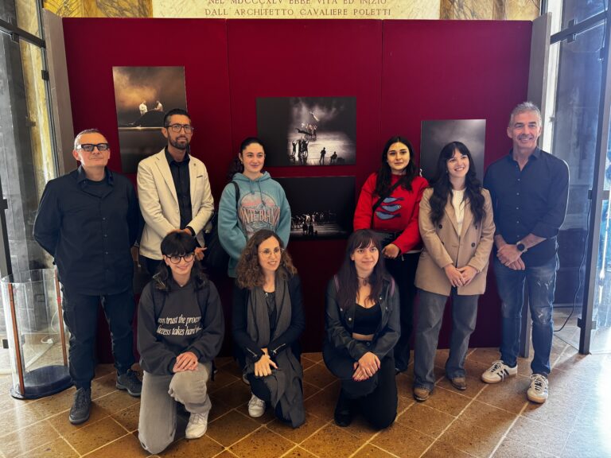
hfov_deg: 71.6
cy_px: 229
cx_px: 306
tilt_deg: -9.1
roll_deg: +1.1
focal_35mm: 24
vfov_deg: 56.8
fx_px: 424
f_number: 1.78
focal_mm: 6.76
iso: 640
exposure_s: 1/33
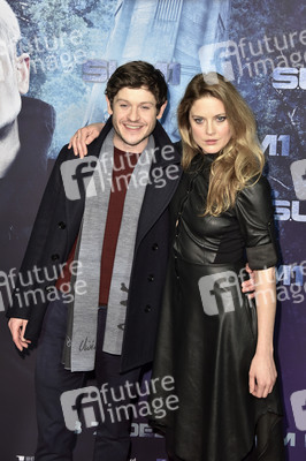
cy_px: 230
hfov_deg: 21.9
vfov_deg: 32.4
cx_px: 153
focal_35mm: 62
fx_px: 792
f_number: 5.6
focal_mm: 62
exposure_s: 1/125
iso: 1250
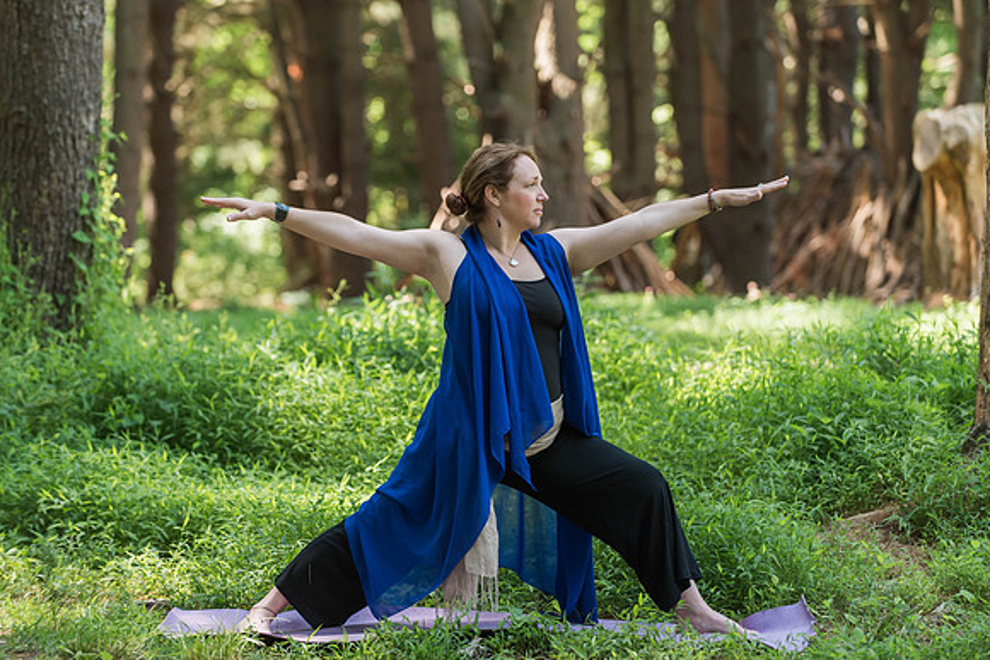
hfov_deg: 15.1
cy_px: 318
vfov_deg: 10.1
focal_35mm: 136
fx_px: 3737
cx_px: 498
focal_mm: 130
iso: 640
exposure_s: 1/400
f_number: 3.5
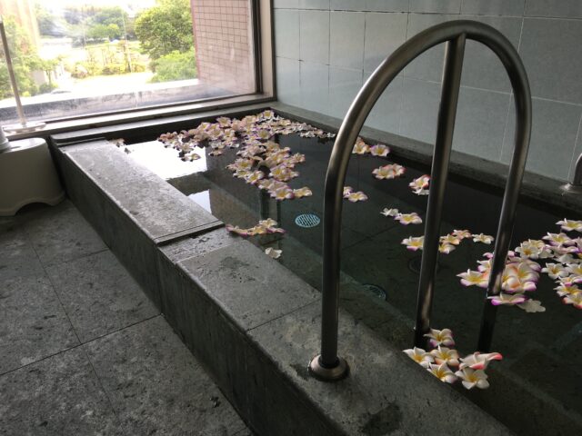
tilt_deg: -25.3
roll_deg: +0.6
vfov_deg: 48.2
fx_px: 488
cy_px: 218
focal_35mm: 29
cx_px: 291
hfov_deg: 61.7
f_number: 2.2
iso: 25
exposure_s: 1/120
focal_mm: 4.15
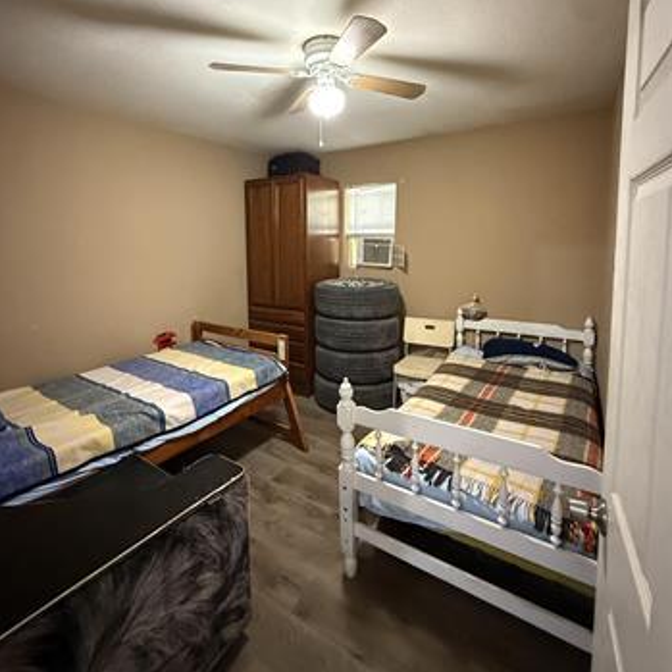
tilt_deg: -5.6
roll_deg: -0.4
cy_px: 275
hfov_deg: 84.0
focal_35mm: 17
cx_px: 327
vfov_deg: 83.1
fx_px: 373
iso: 1000
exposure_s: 1/40
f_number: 2.2
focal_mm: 2.22
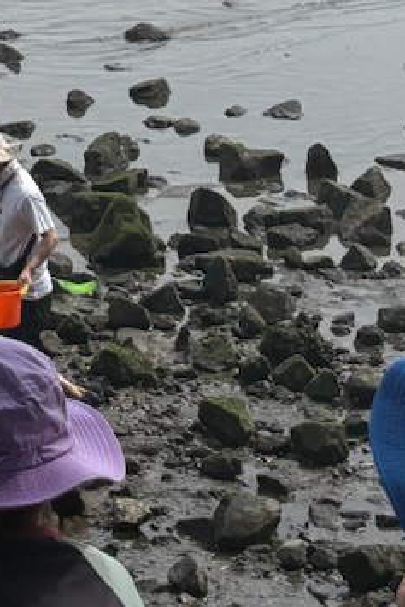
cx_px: -92
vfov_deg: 12.7
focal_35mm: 156
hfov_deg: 8.7
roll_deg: +1.2
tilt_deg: -5.9
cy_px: -197
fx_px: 2630
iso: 50
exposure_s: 1/6993
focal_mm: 5.96
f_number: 1.6
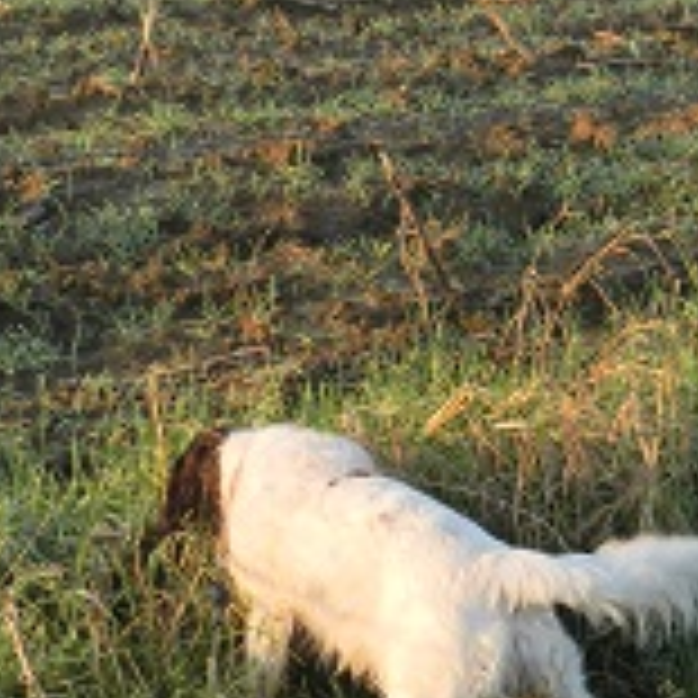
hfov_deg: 16.6
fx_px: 2395
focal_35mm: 105
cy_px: 554
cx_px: 329
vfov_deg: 16.5
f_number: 4.2
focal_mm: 8.1
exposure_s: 1/250
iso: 200
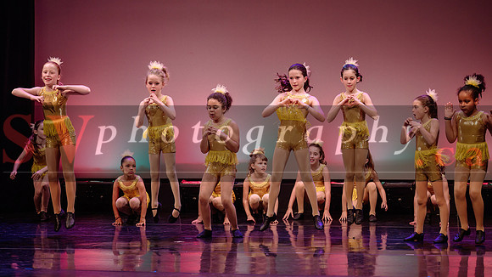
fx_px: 1680
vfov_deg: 9.4
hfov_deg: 16.7
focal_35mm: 129
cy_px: 111
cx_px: 235
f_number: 2.8
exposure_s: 1/320
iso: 1600
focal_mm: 116
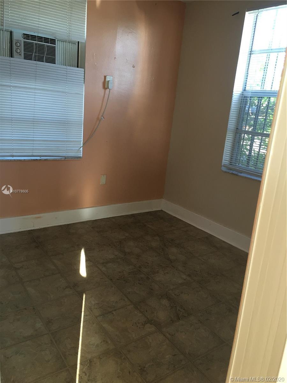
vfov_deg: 61.7
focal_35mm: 29
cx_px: 144
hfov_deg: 48.2
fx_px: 321
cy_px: 192
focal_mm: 4.15
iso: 25
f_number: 2.2
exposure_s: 1/15
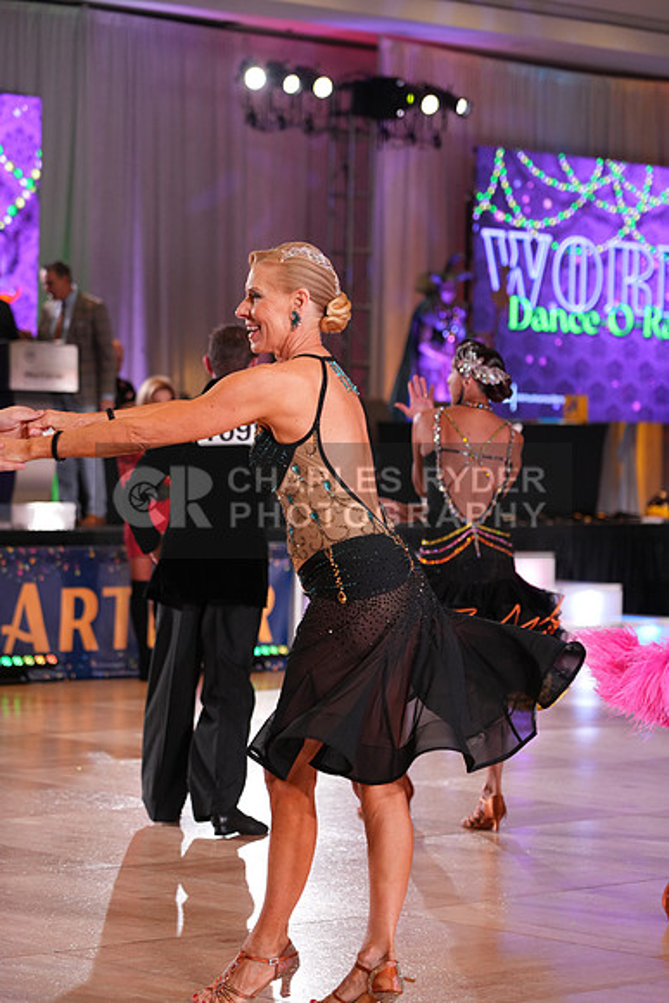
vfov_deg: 19.5
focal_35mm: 105
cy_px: 502
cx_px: 334
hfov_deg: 13.0
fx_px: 2925
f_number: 4
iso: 2000
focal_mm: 105
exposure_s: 1/400
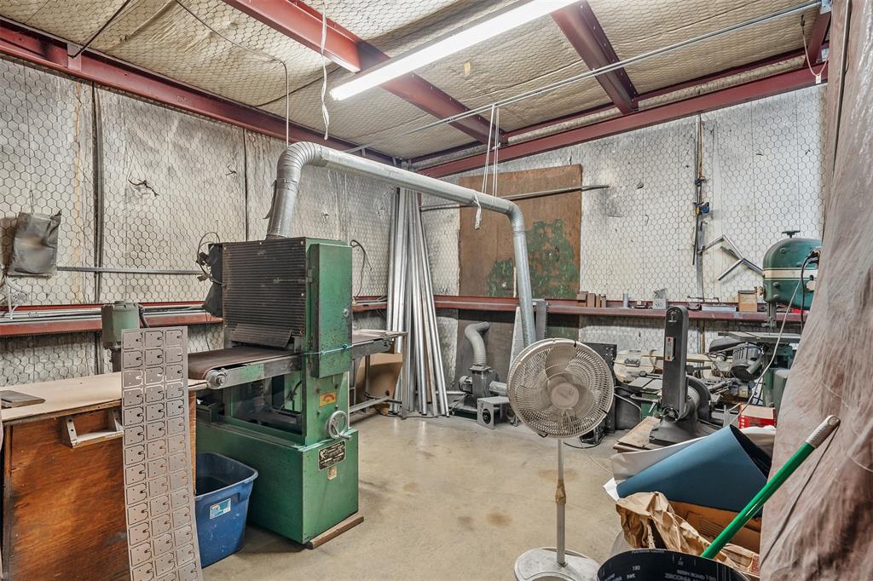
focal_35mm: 19
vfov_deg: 64.5
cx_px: 436
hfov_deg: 86.9
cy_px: 290
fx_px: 461
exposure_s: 1/4
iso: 800
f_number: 8
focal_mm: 19
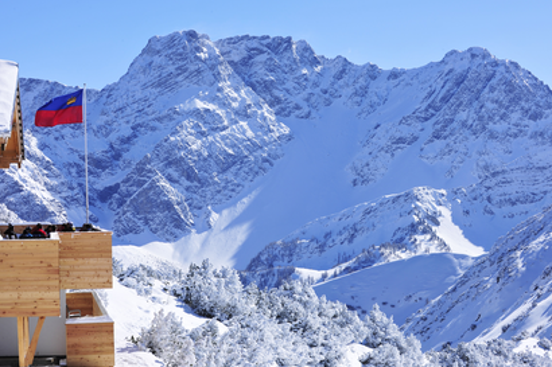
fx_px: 1257
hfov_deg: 24.8
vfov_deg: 16.6
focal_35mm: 82
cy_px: 191
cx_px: 258
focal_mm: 70
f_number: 20
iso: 100
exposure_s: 1/100
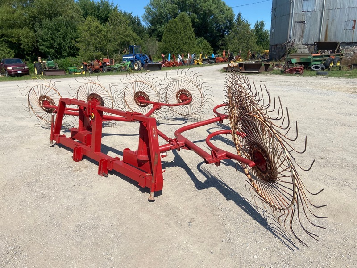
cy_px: 134
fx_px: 268
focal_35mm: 26
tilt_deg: -19.2
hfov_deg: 67.3
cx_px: 178
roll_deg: +2.5
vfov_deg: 53.1
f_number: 1.8
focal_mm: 4.25
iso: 32
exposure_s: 1/4115
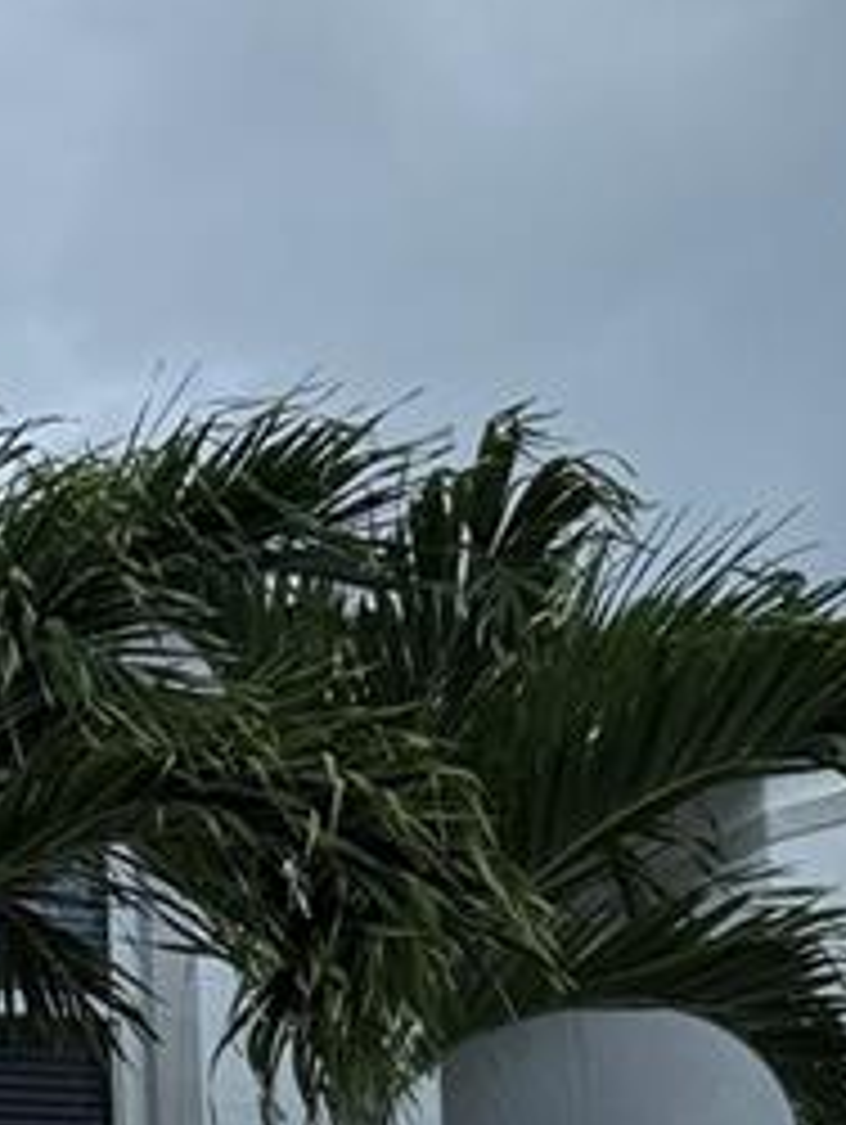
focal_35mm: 115
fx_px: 3741
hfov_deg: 11.1
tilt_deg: +6.3
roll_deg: +0.7
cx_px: -1116
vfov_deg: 15.2
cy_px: 1890
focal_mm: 6.76
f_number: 1.78
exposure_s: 1/1597
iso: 80
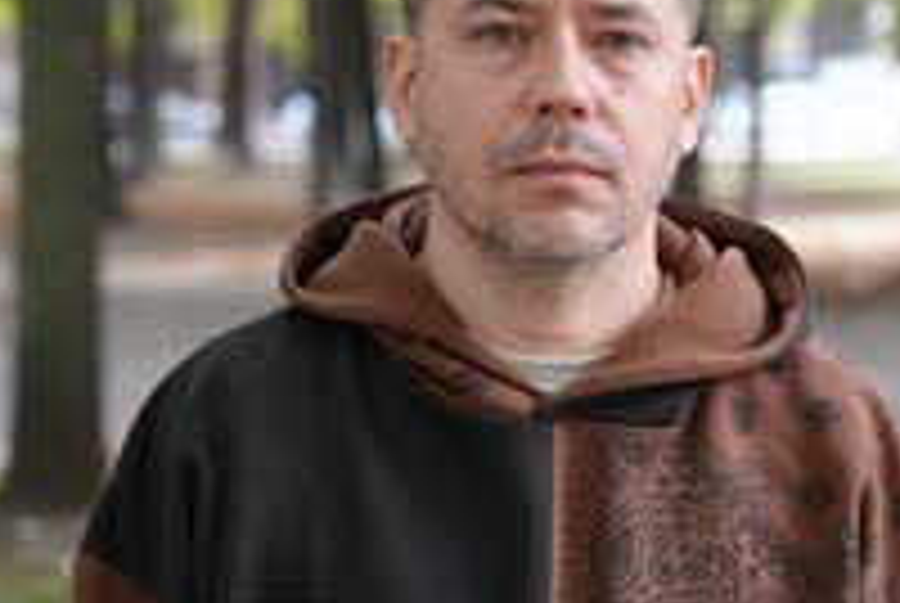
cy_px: 277
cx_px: 590
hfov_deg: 15.7
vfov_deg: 10.6
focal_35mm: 130
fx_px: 3255
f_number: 4
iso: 500
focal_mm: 65
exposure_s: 1/160
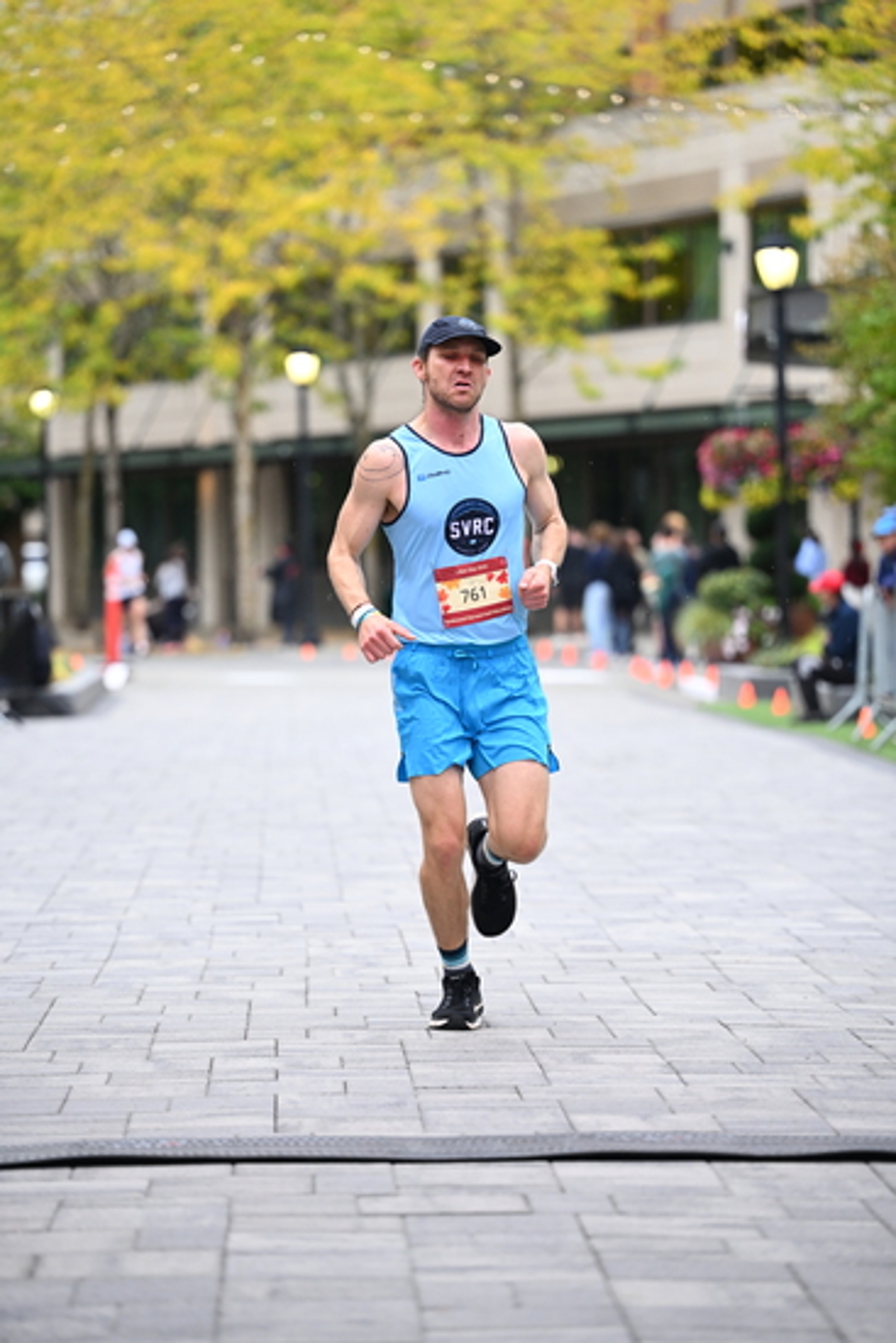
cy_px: 672
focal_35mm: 135
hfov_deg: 10.2
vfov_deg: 15.2
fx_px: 5036
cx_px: 448
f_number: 2.8
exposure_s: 1/1250
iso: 1250
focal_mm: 135
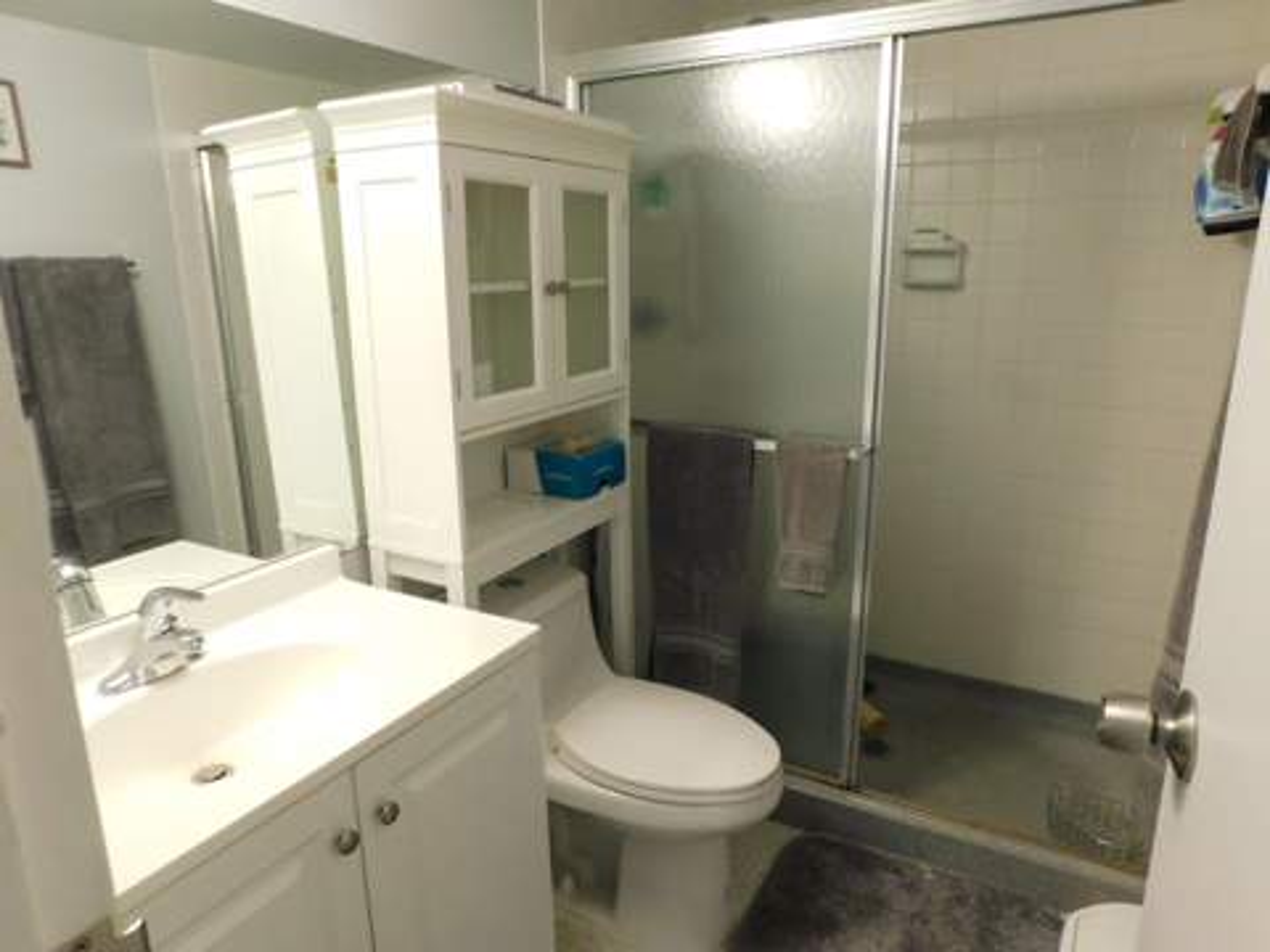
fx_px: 844
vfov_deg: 58.9
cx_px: 635
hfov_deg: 73.9
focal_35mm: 23
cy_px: 476
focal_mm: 4
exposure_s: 1/30
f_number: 3
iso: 320
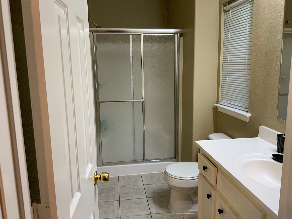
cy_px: 110
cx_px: 146
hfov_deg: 61.7
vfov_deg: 48.2
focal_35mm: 29
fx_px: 245
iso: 80
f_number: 1.8
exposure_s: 1/60
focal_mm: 3
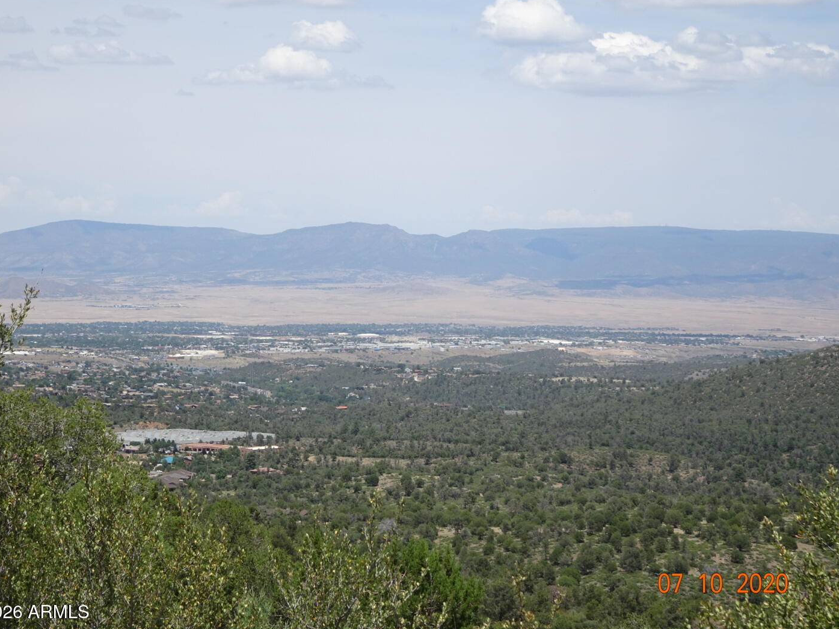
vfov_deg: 15.4
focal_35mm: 96
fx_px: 2327
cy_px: 317
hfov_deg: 20.4
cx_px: 412
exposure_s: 1/500
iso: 80
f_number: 5
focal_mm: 15.92
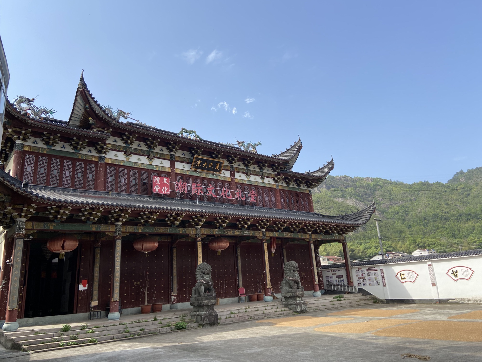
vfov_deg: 53.1
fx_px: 362
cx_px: 241
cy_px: 181
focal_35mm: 26
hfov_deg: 67.3
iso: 32
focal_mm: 4.25
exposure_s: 1/1866
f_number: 1.8
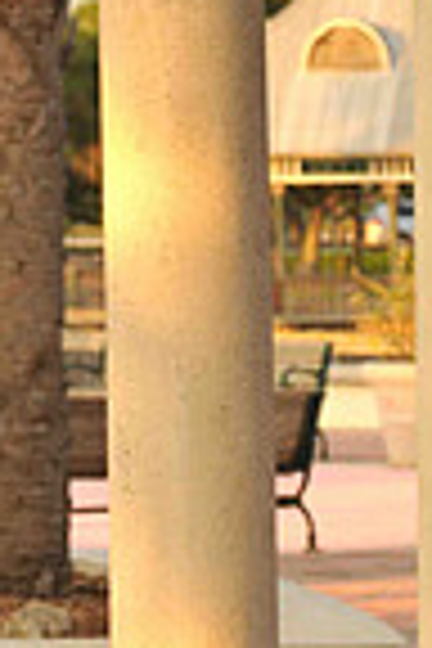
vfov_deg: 4.9
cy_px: 734
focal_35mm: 420
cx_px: 592
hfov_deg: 3.3
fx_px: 7559
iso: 200
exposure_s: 1/125
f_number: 5.6
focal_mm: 90
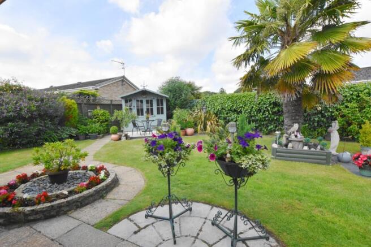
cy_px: 124
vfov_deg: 77.3
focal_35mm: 15
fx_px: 155
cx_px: 186
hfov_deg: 100.4
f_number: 8
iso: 125
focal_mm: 10
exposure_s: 1/250
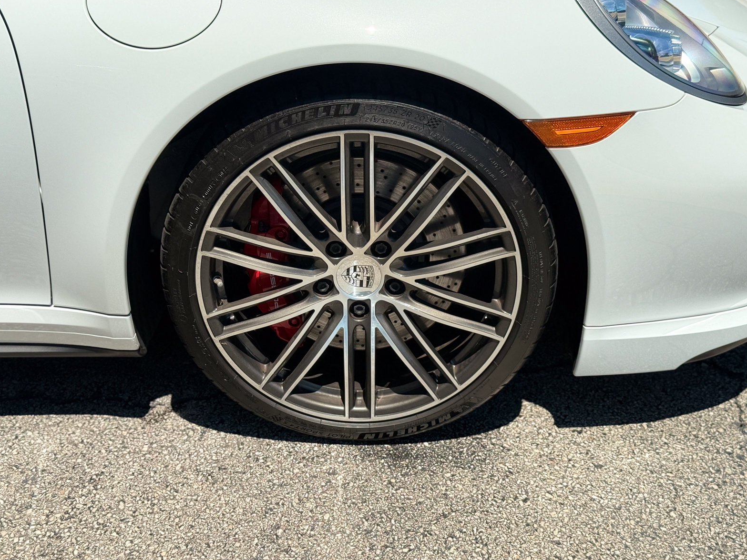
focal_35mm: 49
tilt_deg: -25.3
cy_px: 279
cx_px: 369
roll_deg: +2.7
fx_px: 1058
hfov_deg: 38.9
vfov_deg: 29.7
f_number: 1.78
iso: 80
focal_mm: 6.76
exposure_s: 1/2577
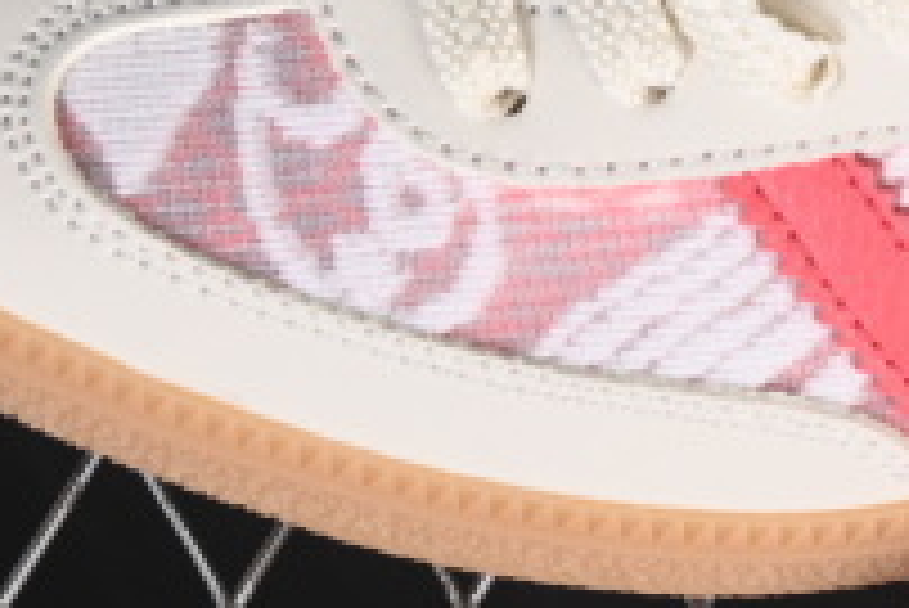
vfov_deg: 4.6
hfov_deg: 6.9
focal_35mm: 297
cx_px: 1098
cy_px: -439
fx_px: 7504
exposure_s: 1/80
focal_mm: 50
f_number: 7.1
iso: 160
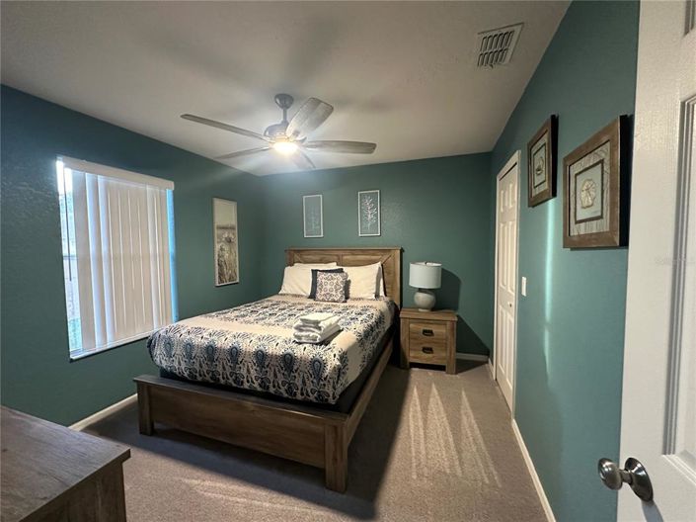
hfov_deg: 102.1
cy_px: 261
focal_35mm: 14
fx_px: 281
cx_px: 348
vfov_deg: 85.6
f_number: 2.2
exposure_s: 1/60
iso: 640
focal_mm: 2.22
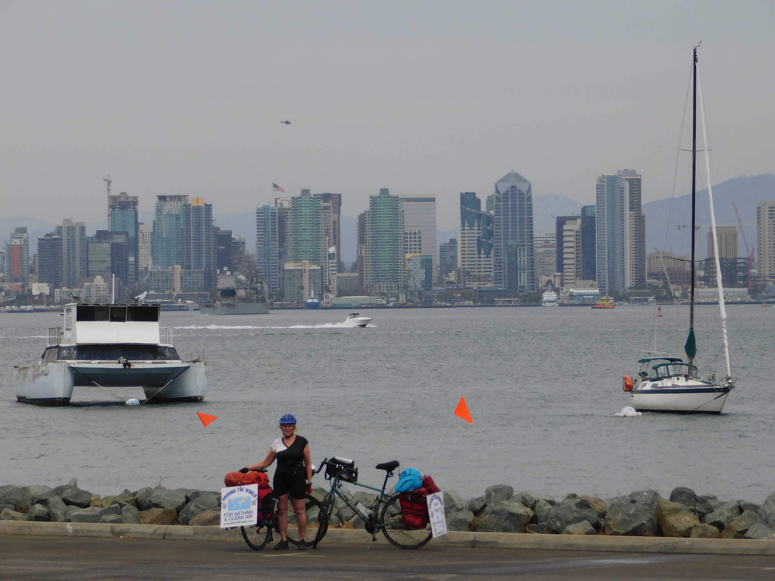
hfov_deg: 9.8
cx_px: 388
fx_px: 4522
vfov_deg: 7.4
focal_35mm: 202
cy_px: 290
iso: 125
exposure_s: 1/500
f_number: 5.4
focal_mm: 35.9
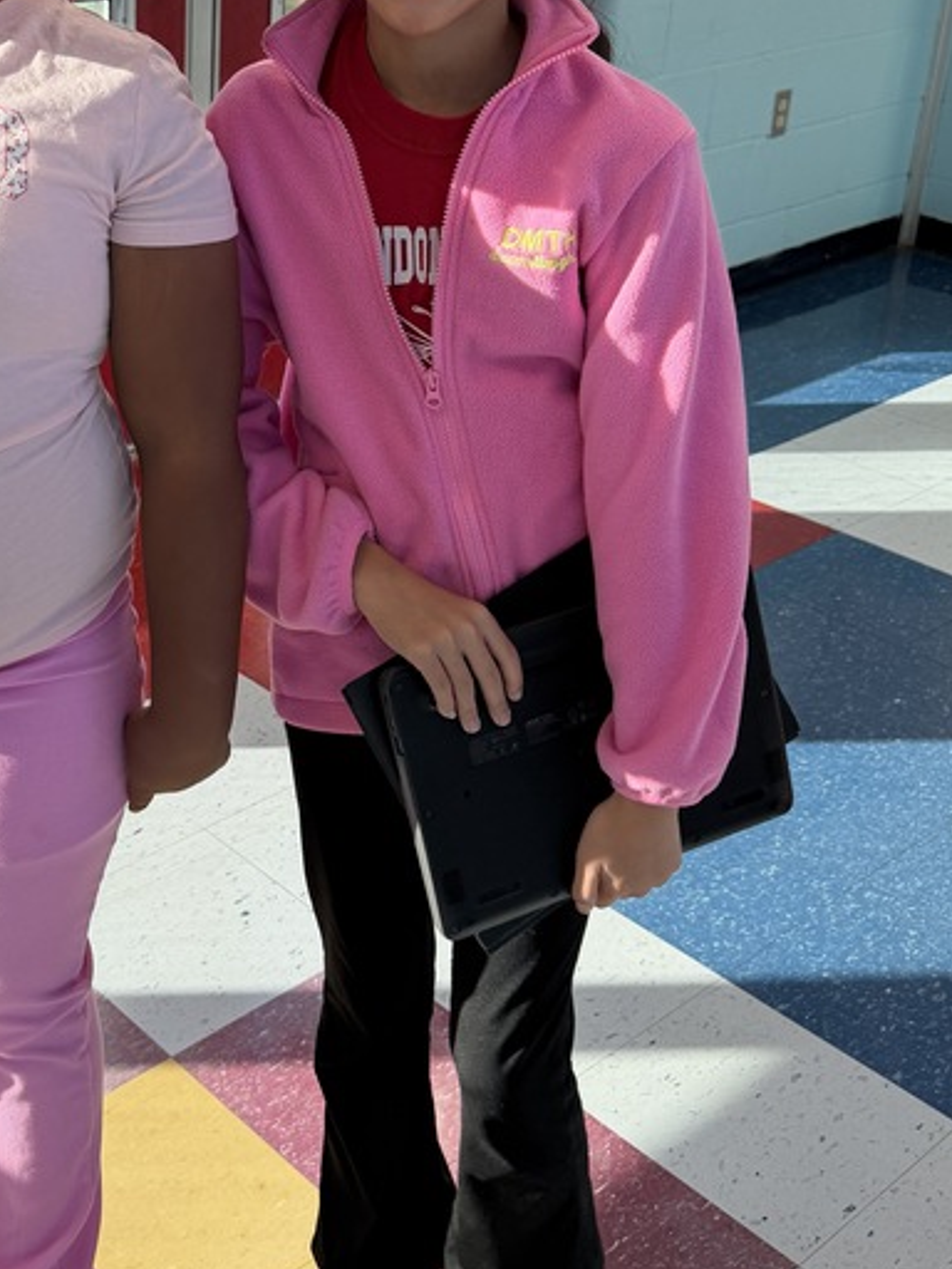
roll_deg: -1.2
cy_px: 446
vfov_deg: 39.3
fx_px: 1760
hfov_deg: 29.6
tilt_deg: -23.5
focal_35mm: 48
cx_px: 186
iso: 100
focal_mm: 6.76
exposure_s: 1/158
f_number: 1.78
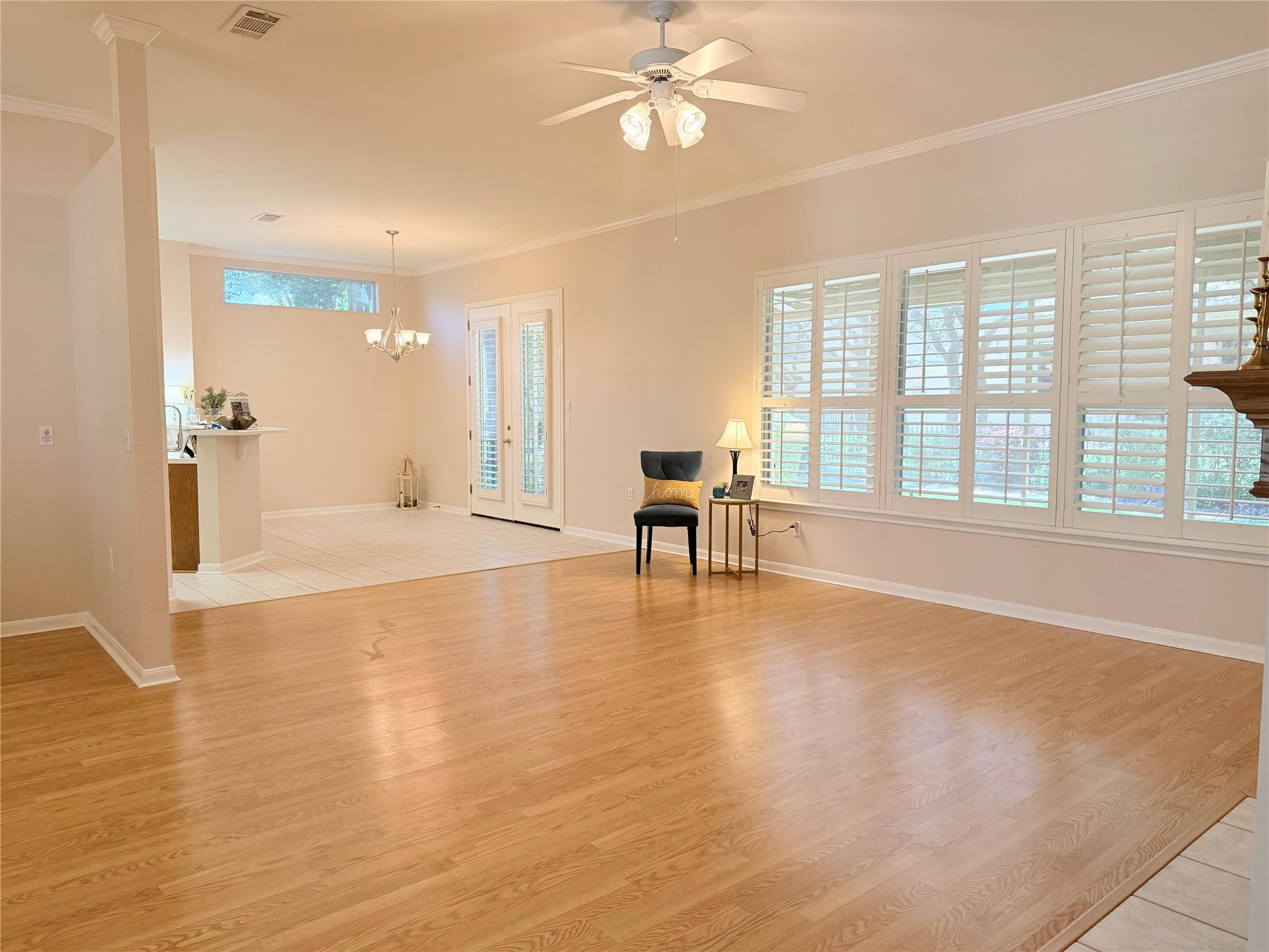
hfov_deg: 71.6
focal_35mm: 24
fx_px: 880
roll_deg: -0.2
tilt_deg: -4.5
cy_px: 476
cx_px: 634
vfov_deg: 56.8
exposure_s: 1/124
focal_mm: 6.76
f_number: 1.78
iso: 200
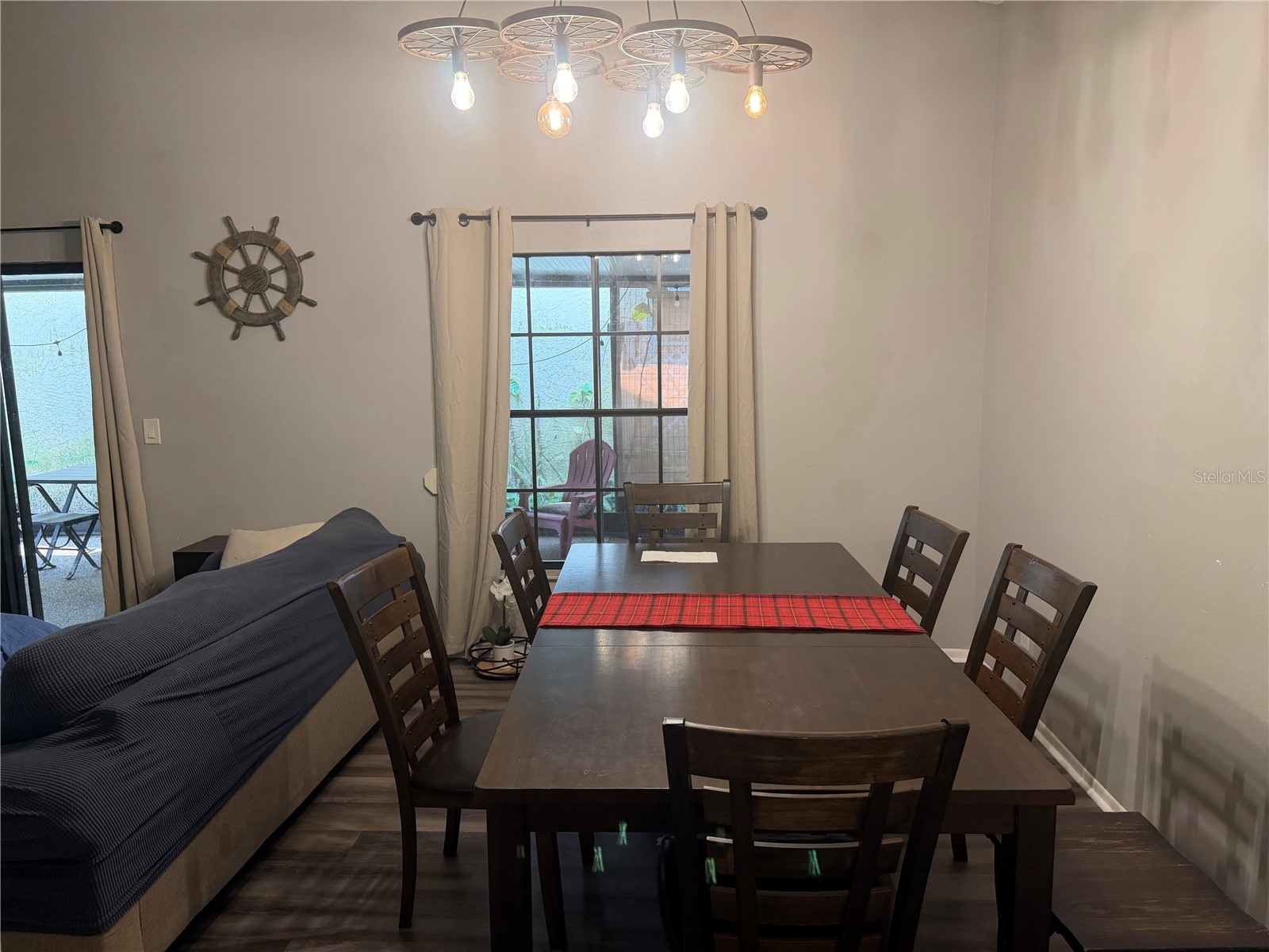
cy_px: 476
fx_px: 880
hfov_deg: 71.6
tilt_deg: -8.2
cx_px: 634
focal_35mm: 24
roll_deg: +1.1
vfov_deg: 56.8
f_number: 1.78
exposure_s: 1/120
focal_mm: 6.76
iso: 200
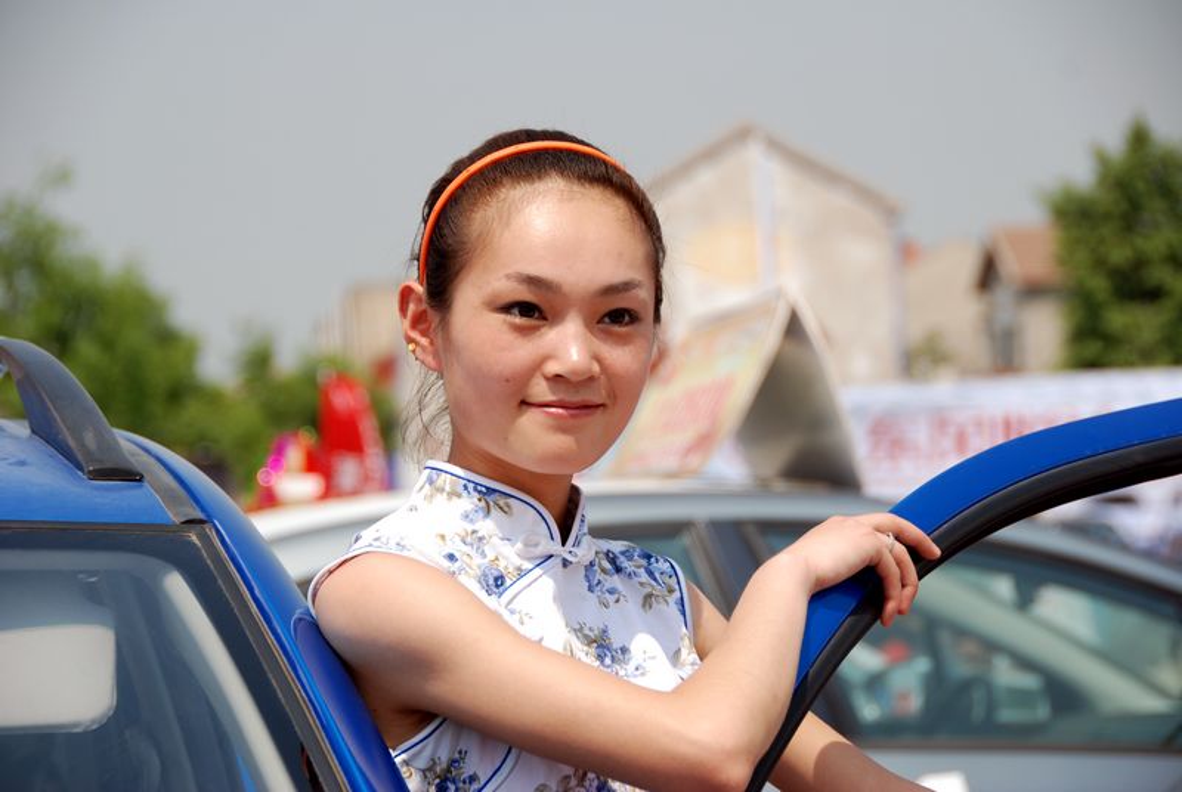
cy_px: 396
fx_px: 4439
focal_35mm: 135
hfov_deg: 15.2
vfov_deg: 10.2
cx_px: 591
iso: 100
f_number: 5.3
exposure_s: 1/400
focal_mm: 90
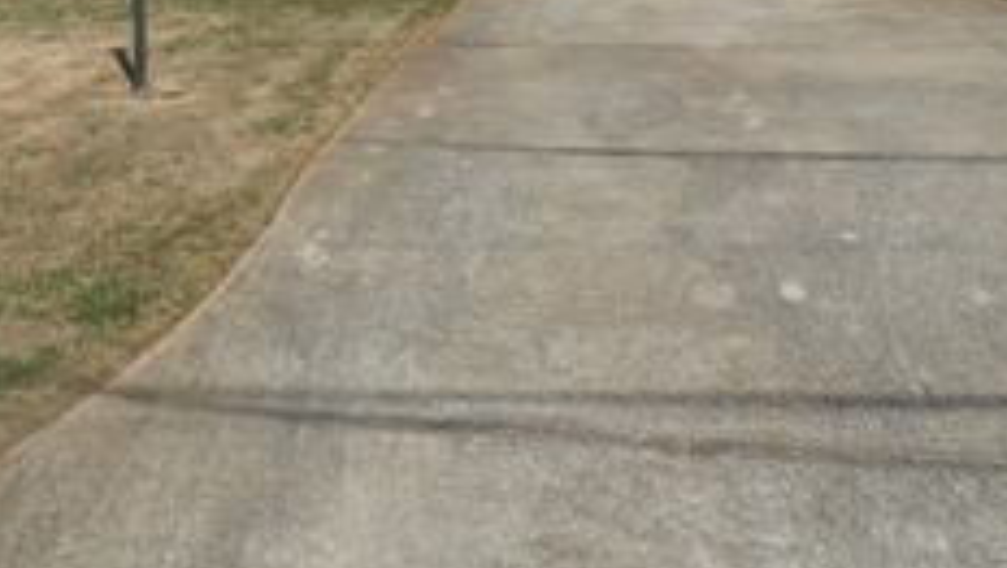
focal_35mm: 54
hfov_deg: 36.5
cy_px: -41
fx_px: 1443
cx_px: 135
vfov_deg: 21.3
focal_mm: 4.1
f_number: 4
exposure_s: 1/1000
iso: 100
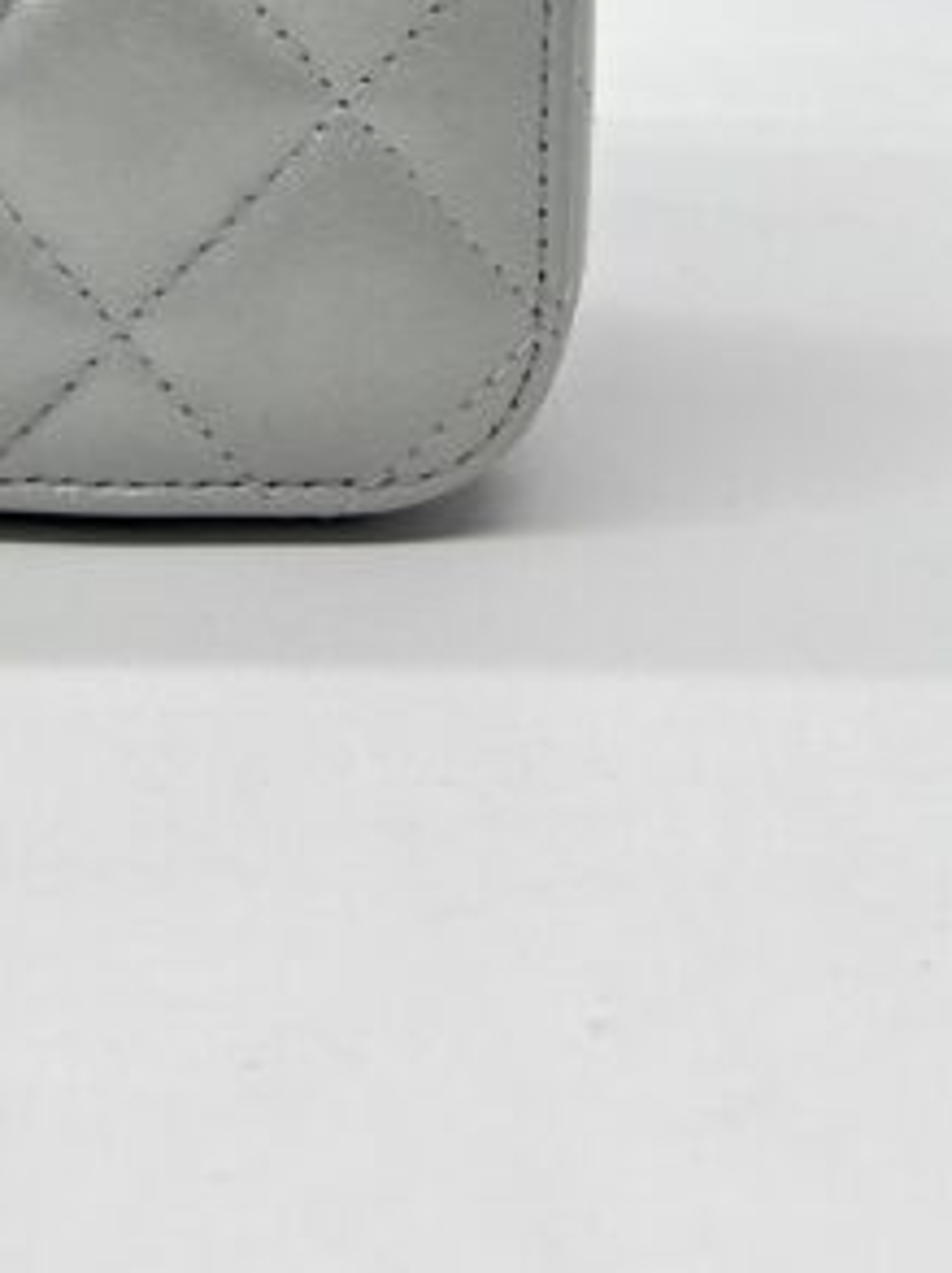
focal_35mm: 91
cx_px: -461
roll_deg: -0.5
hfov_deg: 15.1
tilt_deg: -6.3
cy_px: -465
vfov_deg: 19.6
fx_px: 3344
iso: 40
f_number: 1.5
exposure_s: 1/177
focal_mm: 5.7
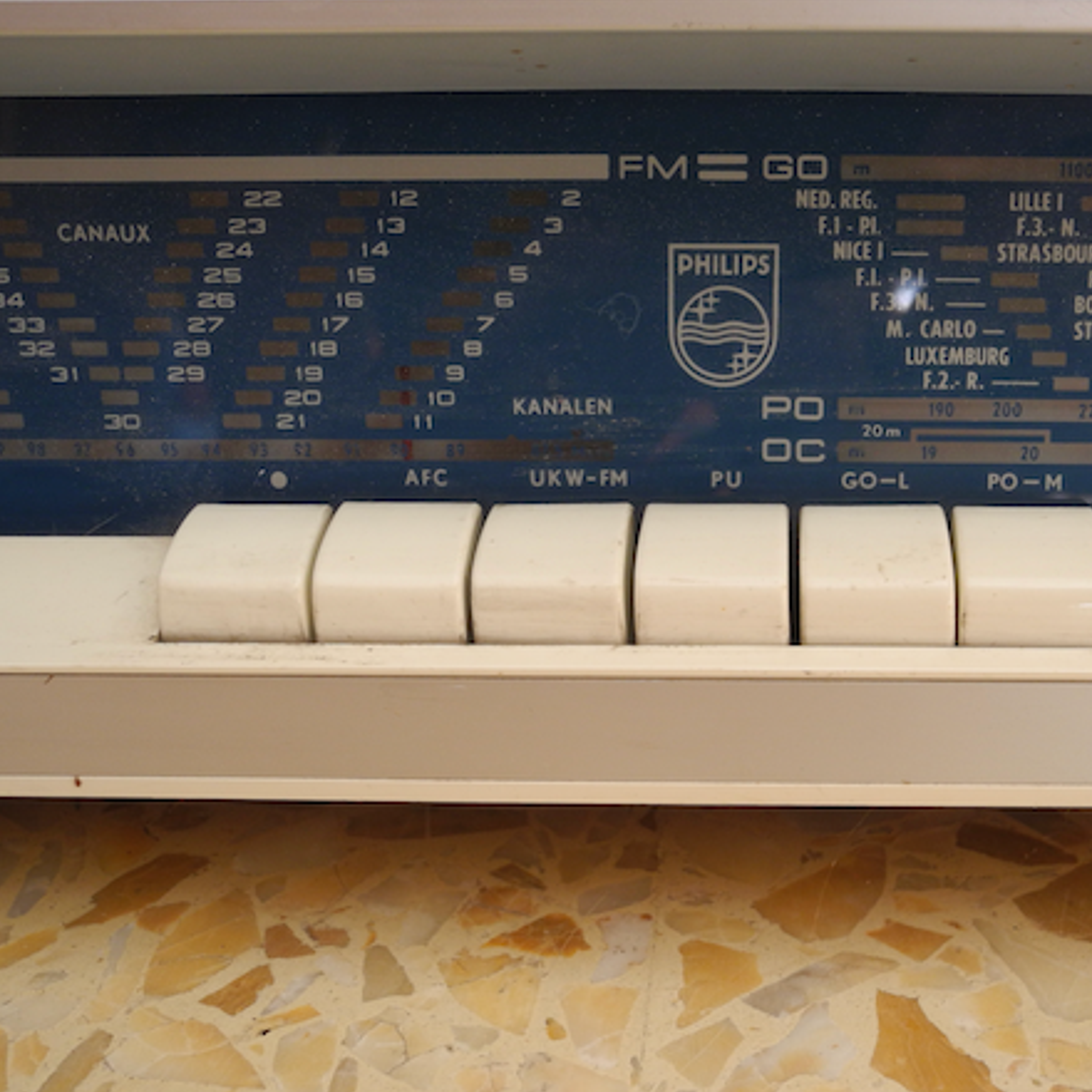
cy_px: 561
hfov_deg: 37.0
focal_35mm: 45
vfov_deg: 37.5
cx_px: 757
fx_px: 1606
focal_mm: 7.4
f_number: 3.2
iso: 125
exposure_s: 1/30
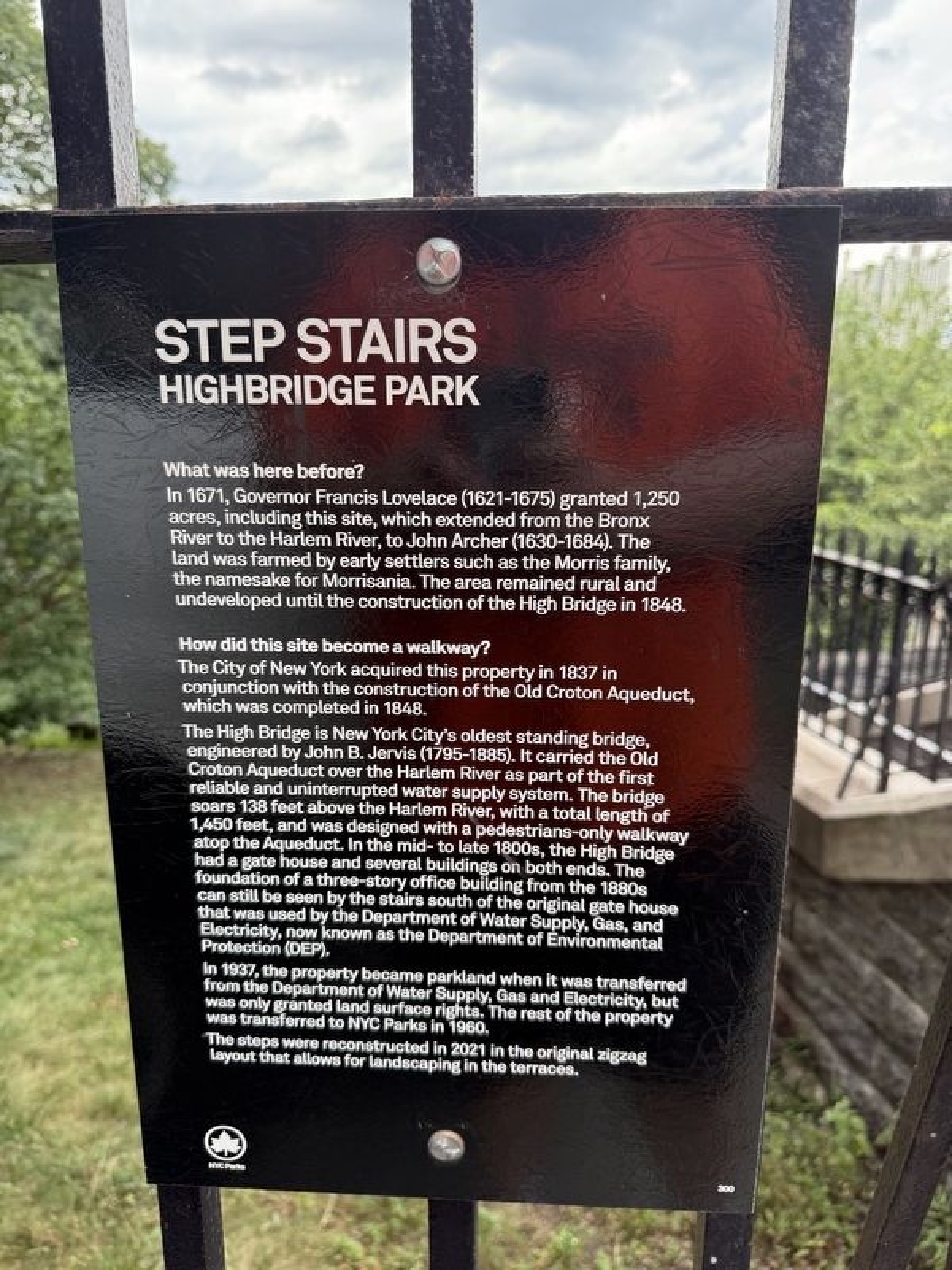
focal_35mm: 24
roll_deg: -0.4
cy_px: 635
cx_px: 476
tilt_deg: -14.2
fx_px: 880
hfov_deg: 56.8
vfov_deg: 71.6
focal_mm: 6.76
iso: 100
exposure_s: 1/294
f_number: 1.78
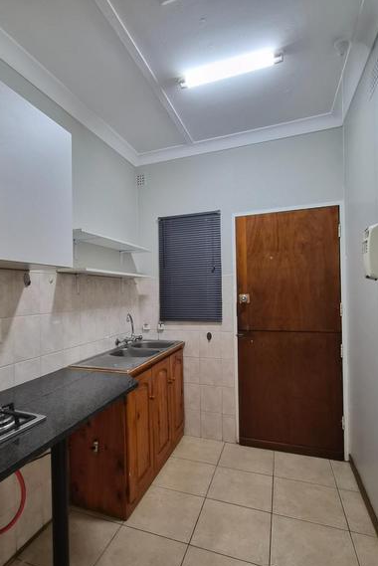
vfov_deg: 86.8
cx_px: 151
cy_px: 296
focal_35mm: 19
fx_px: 299
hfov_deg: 64.0
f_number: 2.2
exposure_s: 1/50
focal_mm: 1.7
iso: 200
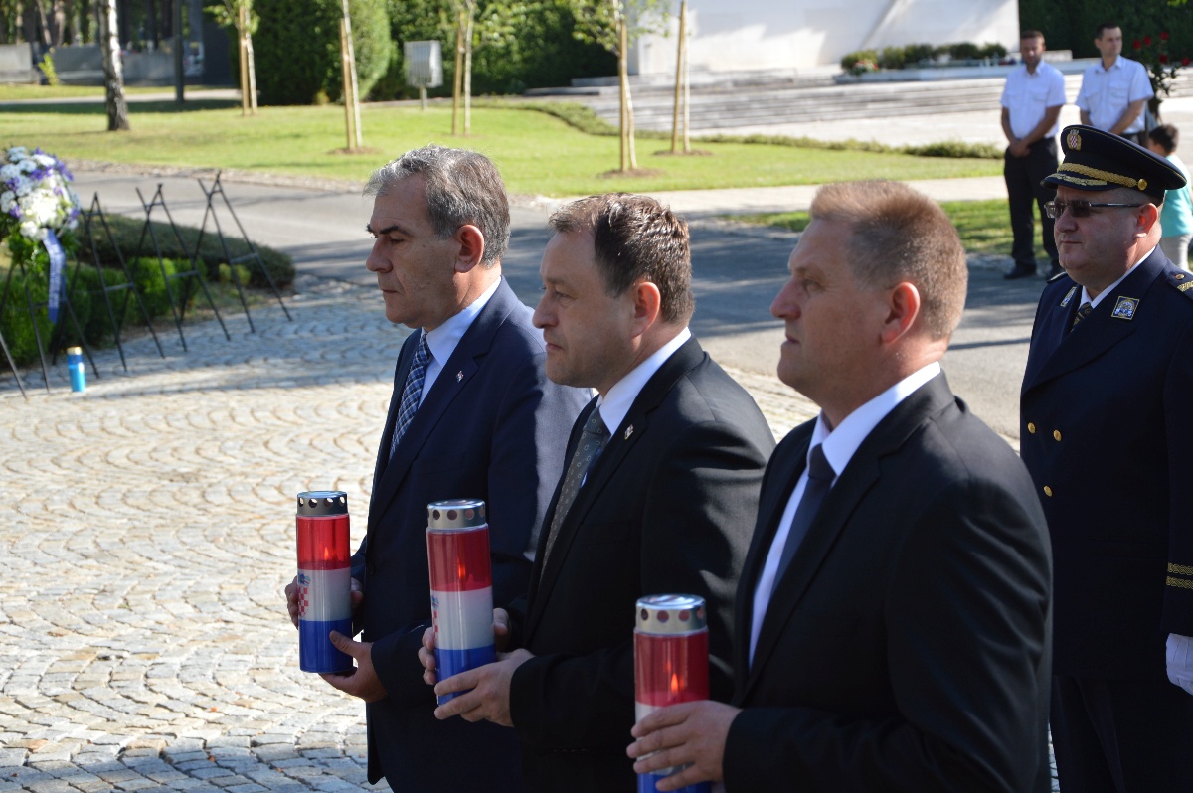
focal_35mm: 87
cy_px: 396
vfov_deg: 15.7
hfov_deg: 23.4
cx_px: 596
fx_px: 2881
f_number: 5.6
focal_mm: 58
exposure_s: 1/125
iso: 100
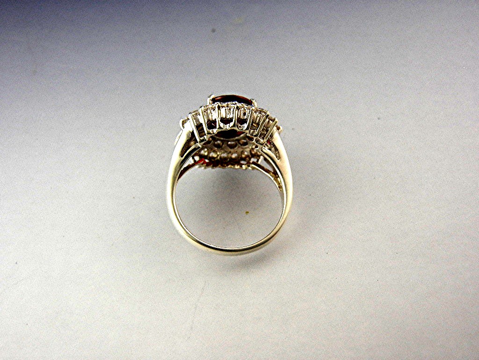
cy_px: 180
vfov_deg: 28.0
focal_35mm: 52
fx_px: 720
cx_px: 240
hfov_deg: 36.8
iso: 160
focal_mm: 9.3
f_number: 3.9
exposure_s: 1/63.8
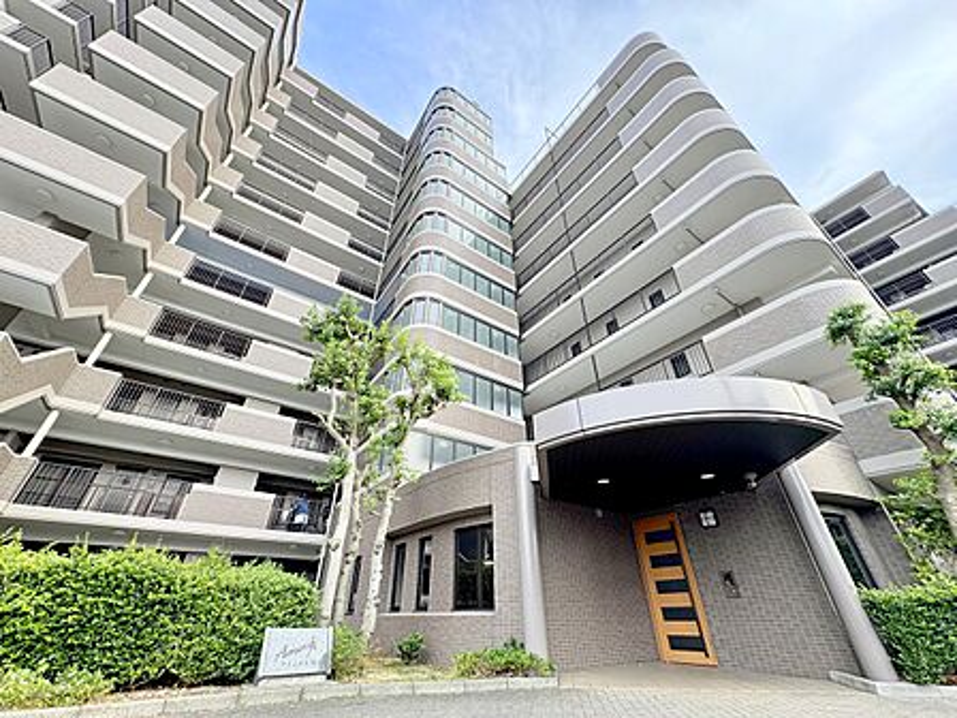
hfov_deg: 102.1
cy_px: 359
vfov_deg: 85.7
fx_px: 387
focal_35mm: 14
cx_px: 478
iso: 40
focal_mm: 2.22
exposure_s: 1/225
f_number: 2.2
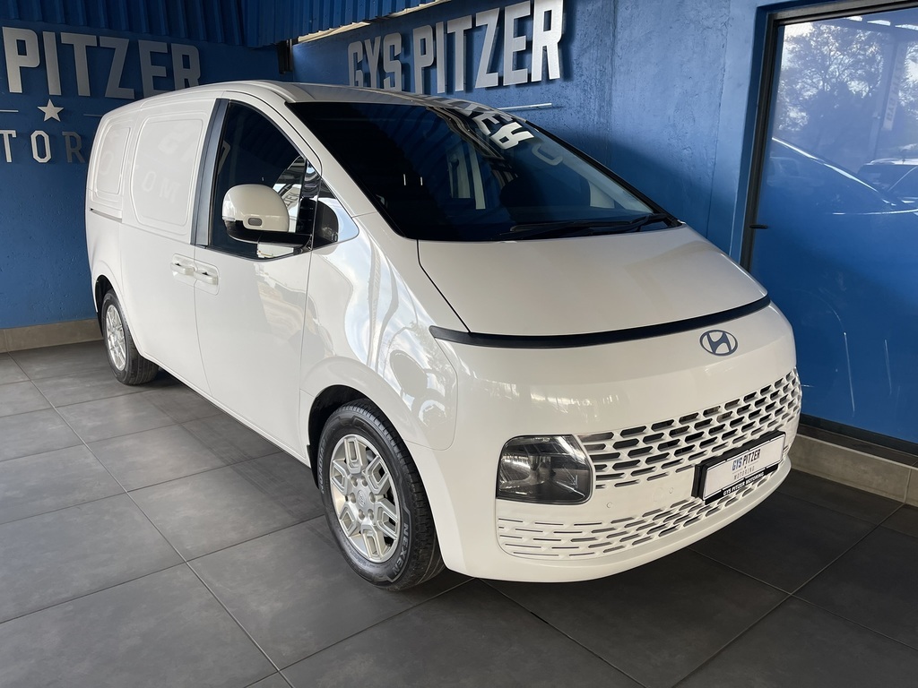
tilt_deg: -14.7
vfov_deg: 54.9
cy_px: 344
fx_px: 663
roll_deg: +0.4
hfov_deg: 69.4
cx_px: 459
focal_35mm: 25
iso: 80
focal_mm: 5.1
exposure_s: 1/121
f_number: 1.6
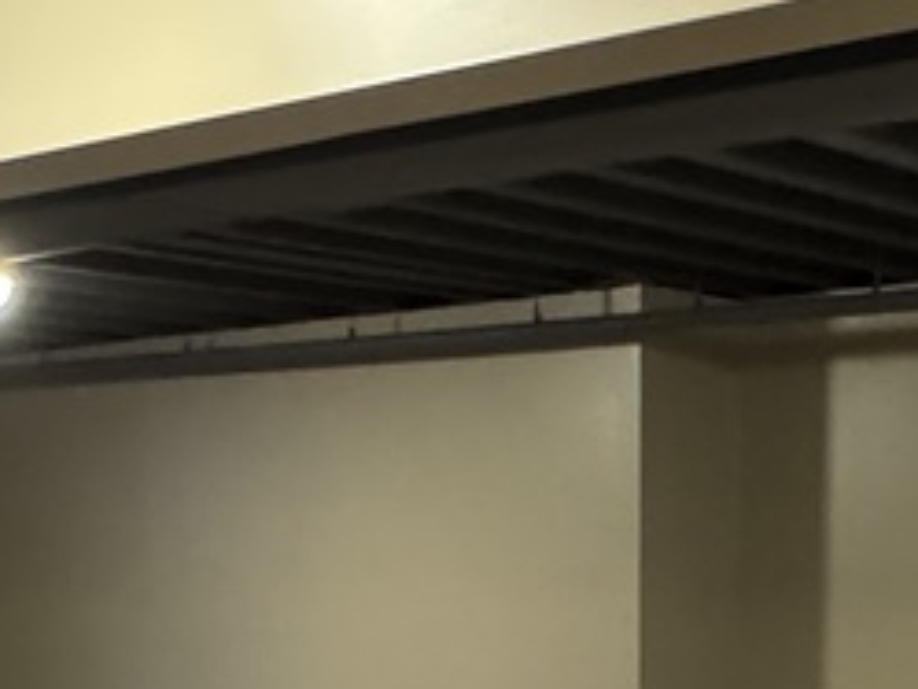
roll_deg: +0.5
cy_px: 1105
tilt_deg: -14.9
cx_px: 479
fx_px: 2149
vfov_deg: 16.3
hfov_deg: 24.1
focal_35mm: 81
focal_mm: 2.22
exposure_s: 1/60
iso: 800
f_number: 2.2
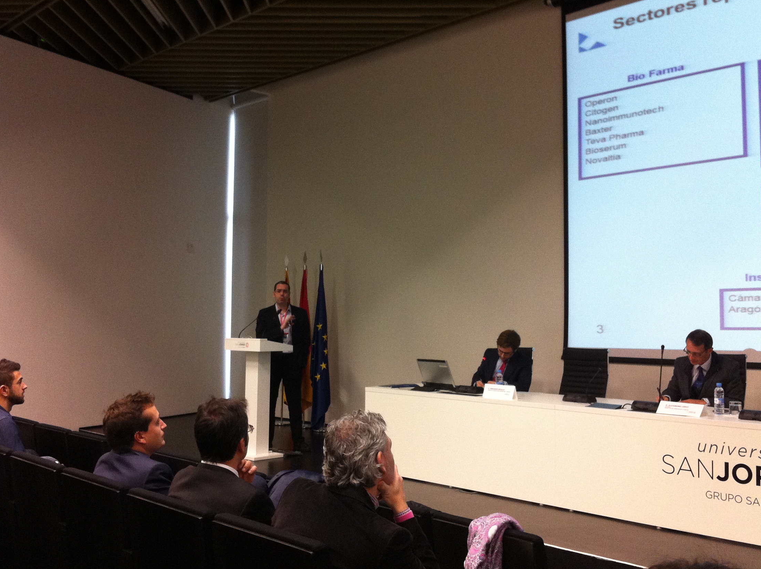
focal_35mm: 41
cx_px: 372
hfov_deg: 45.8
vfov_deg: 35.0
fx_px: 900
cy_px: 263
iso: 200
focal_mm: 3.85
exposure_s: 1/15
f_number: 2.8
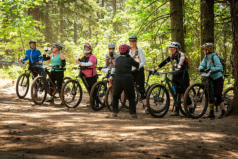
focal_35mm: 80
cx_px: 130
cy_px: 74
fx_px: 529
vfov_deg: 17.1
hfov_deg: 25.3
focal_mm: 70
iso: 1000
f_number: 4.5
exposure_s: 1/250
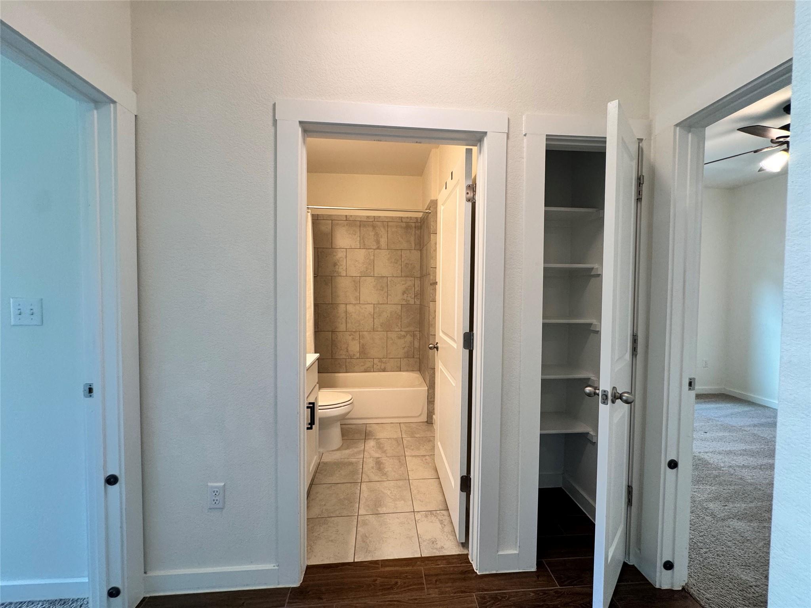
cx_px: 406
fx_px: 328
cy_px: 304
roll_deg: -1.0
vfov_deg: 85.7
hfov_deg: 102.1
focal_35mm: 14
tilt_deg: -2.4
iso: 200
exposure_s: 1/60
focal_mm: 2.22
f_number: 2.2
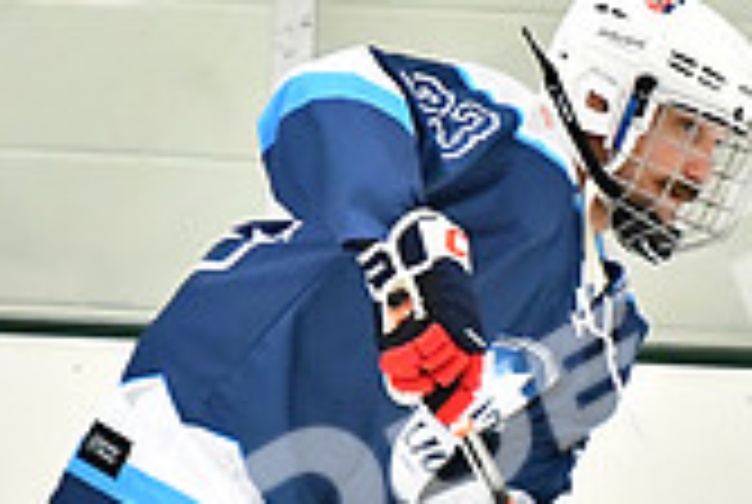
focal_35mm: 989
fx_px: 20696
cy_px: 403
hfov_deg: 2.1
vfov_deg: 1.4
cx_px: 473
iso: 6400
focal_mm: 190
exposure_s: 1/1250
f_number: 2.8
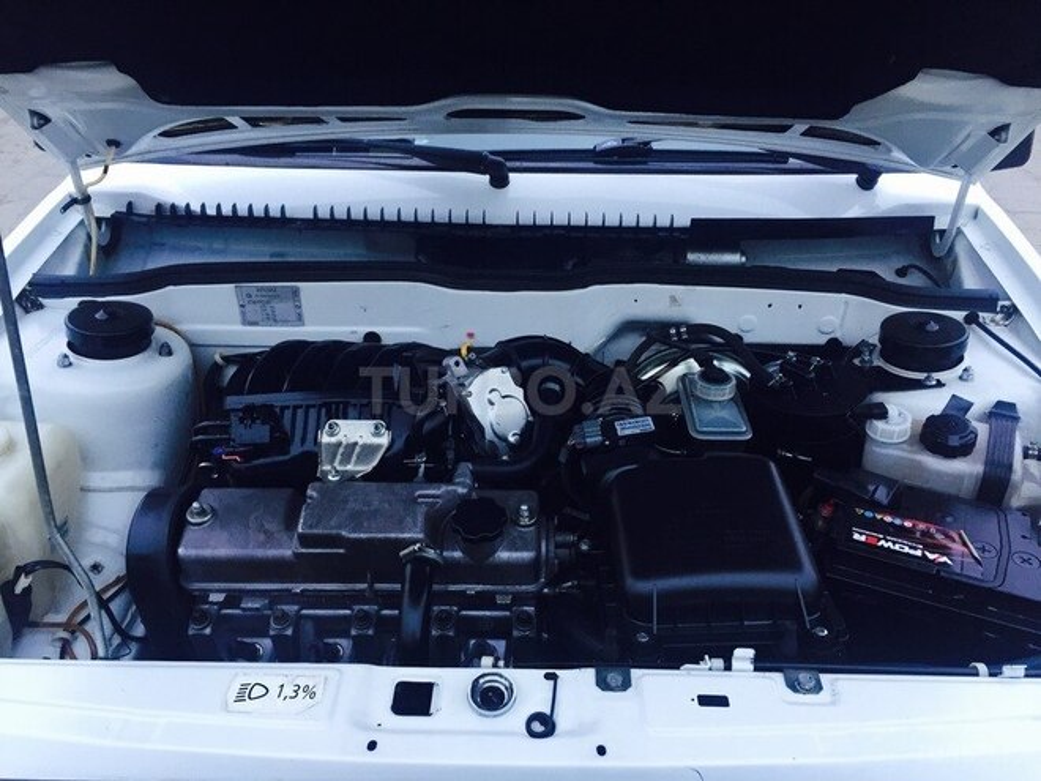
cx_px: 520
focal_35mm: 29
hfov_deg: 61.7
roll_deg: +0.7
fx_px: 872
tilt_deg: -32.5
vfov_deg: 48.2
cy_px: 390
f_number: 2.2
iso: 64
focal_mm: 4.15
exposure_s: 1/33
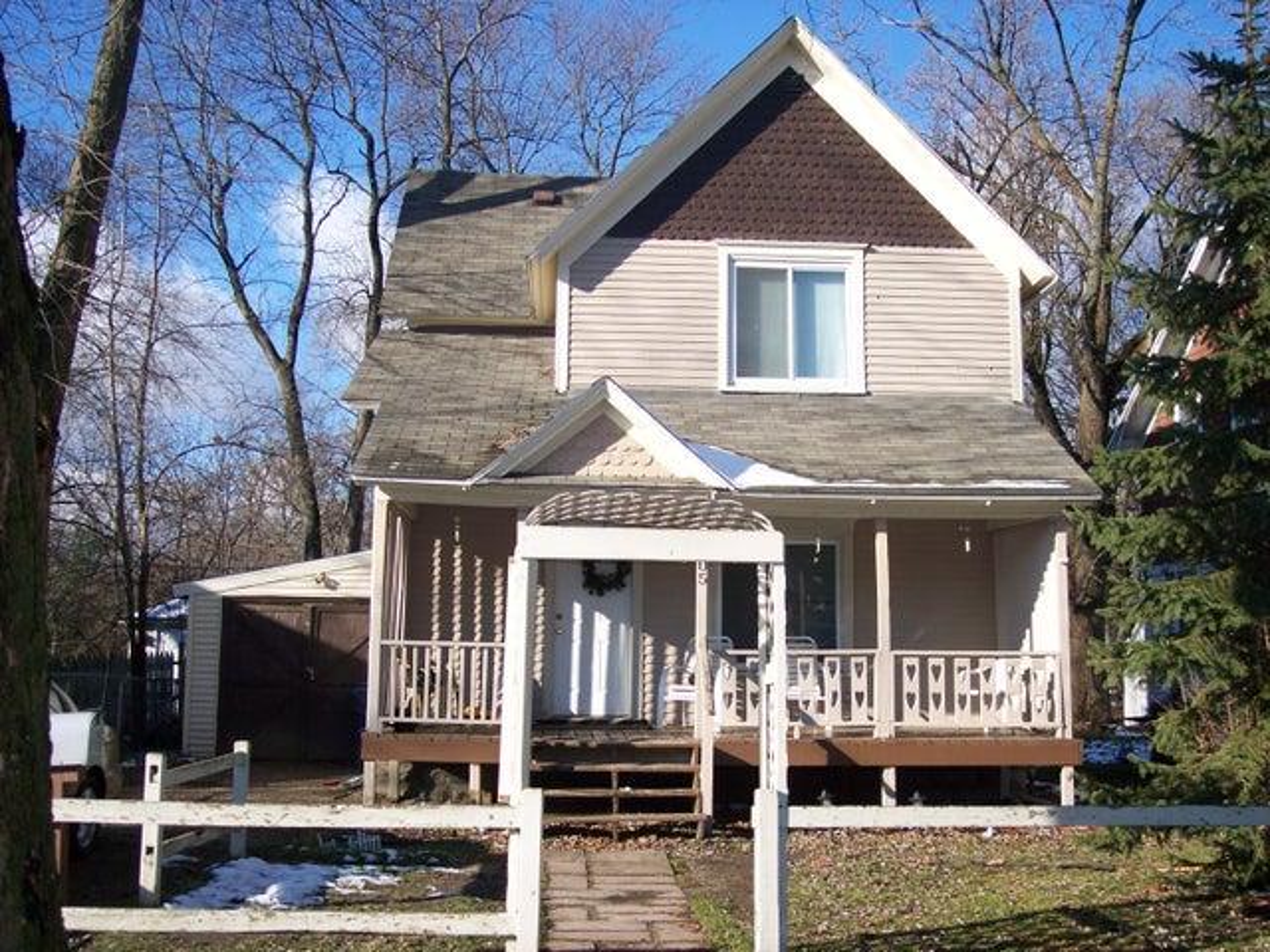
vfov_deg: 36.8
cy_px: 476
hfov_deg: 47.9
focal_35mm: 39
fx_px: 1431
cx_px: 635
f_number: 3.4
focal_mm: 8
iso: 100
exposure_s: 1/750
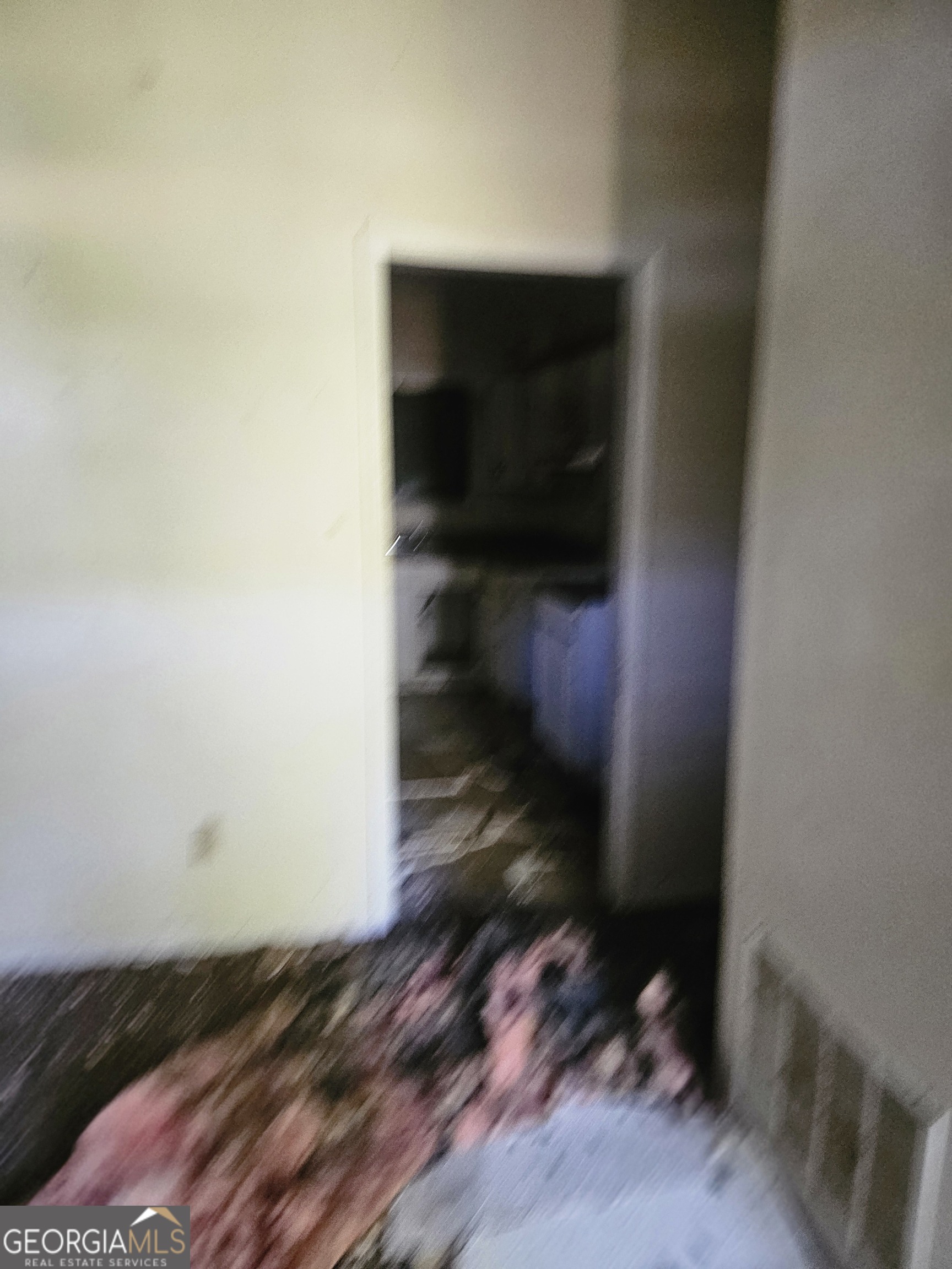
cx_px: 476
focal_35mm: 23
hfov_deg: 58.9
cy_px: 634
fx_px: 843
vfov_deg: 73.9
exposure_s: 1/24
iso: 640
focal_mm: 6.3
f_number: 1.7
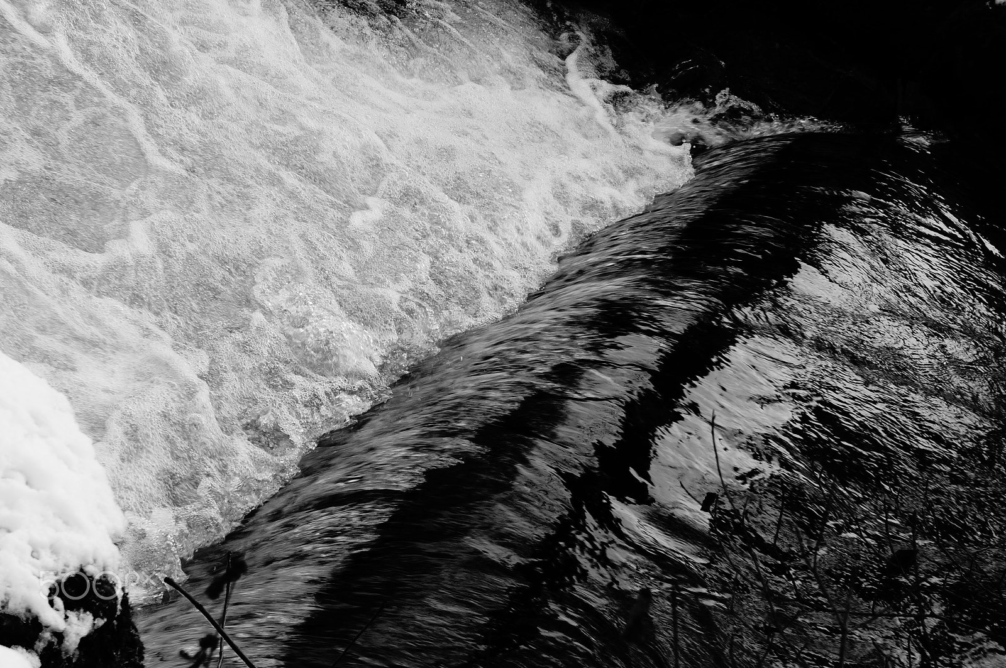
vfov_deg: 16.5
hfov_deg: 24.6
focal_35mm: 82
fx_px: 2303
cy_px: 334
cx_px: 503
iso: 100
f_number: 8
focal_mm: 55
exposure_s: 1/125
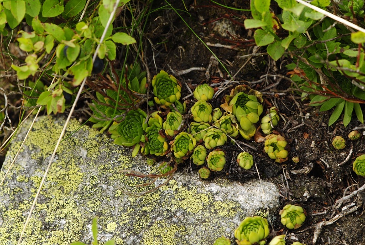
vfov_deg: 10.8
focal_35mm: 128
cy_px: 122
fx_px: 1295
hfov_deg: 16.0
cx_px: 182
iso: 100
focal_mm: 85
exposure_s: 1/50
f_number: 6.3
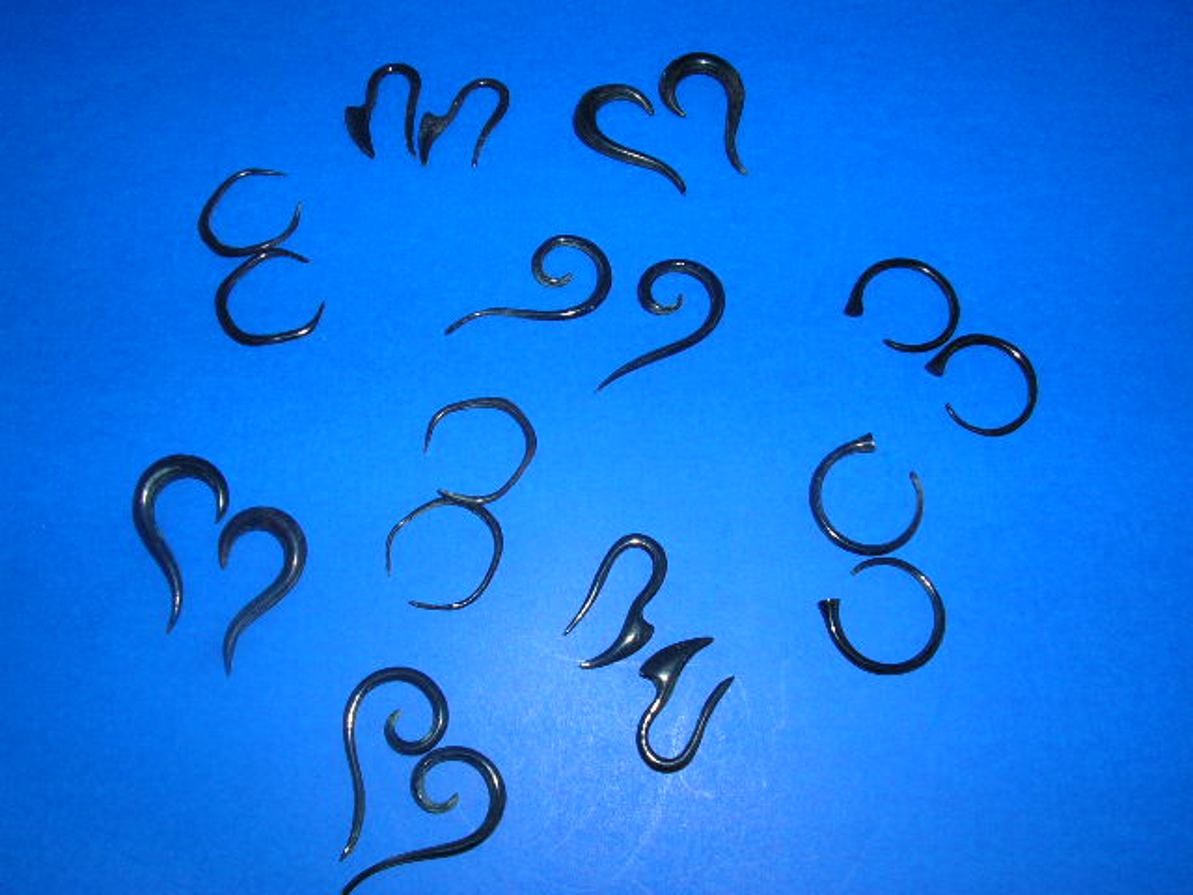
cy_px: 448
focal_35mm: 35
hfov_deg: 52.6
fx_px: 1206
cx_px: 596
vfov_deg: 40.7
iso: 50
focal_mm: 5.8
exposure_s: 1/60.1
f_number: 5.6
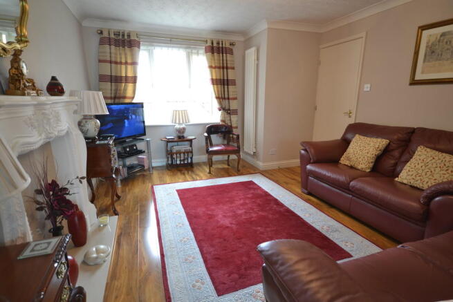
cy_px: 151
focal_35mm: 18
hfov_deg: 90.0
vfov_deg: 67.4
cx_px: 226
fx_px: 227
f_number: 4.5
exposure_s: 1/6
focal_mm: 12
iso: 100
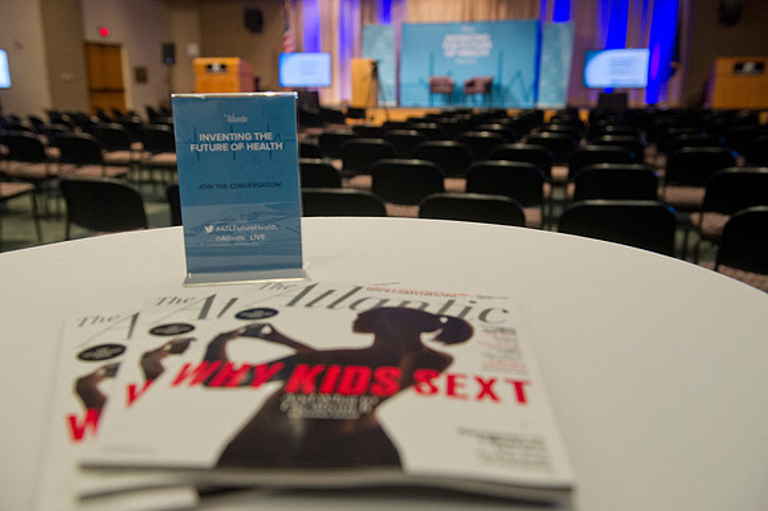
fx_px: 725
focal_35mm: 34
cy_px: 256
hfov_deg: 55.8
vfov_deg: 38.8
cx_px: 384
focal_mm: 34
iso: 2500
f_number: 4.5
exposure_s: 1/125
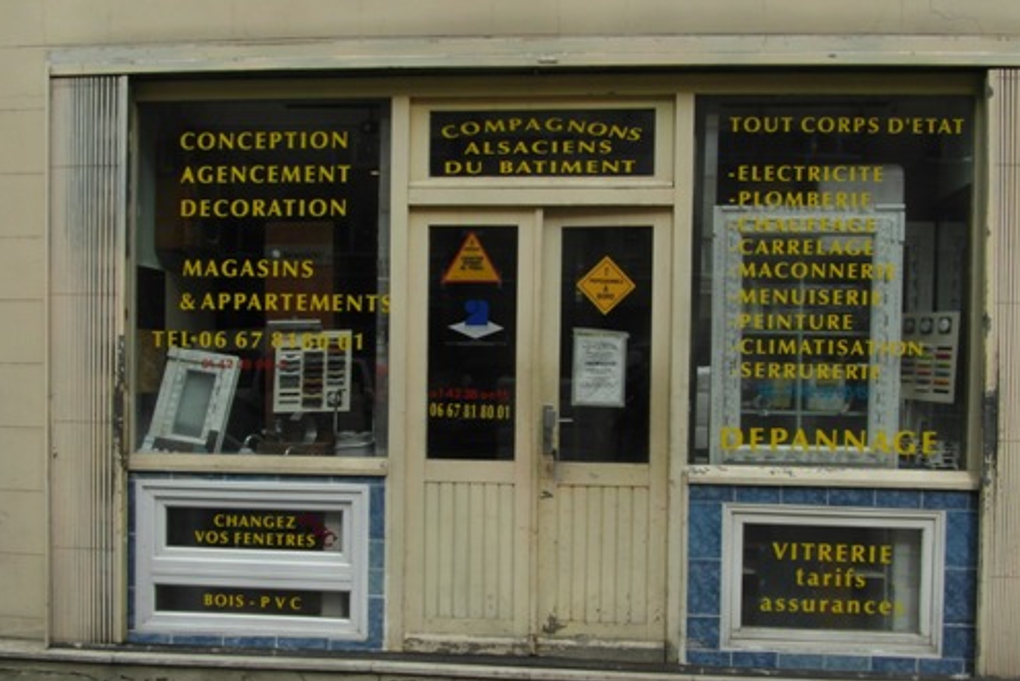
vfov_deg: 38.9
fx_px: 964
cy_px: 374
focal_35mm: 34
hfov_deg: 55.8
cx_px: 515
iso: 80
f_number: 6.2
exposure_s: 1/250
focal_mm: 5.3
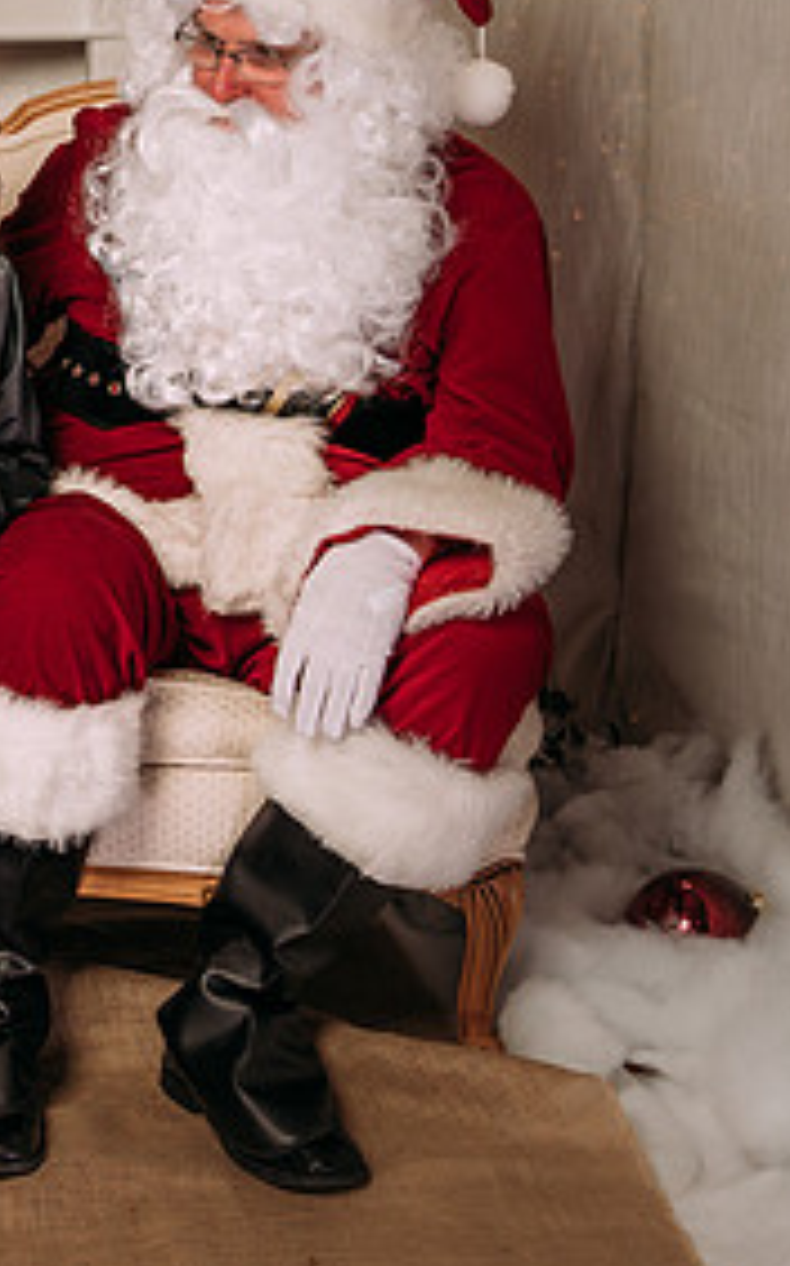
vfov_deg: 25.8
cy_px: 562
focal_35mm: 80
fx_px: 2759
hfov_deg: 15.3
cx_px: -332
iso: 100
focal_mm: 35
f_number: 5.6
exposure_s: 1/100
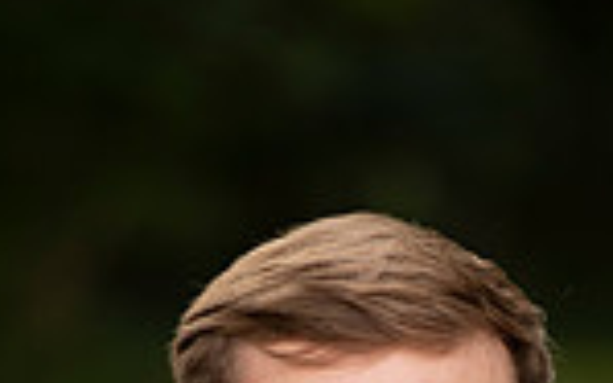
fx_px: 4359
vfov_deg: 4.9
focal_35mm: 261
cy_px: 848
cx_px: 395
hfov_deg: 8.0
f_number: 1.8
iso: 125
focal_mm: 85
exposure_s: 1/250
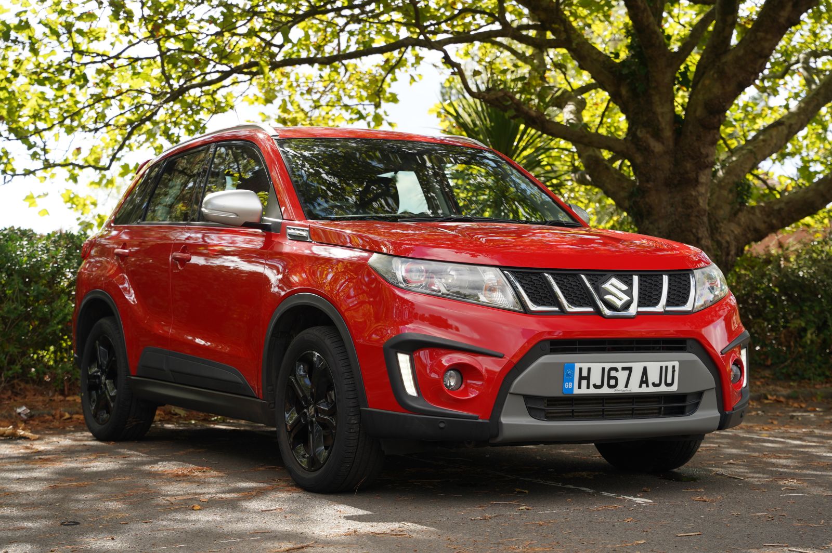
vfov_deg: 19.4
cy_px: 276
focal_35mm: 70
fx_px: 1616
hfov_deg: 28.9
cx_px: 416
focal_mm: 70
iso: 100
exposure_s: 1/100
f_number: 4.5
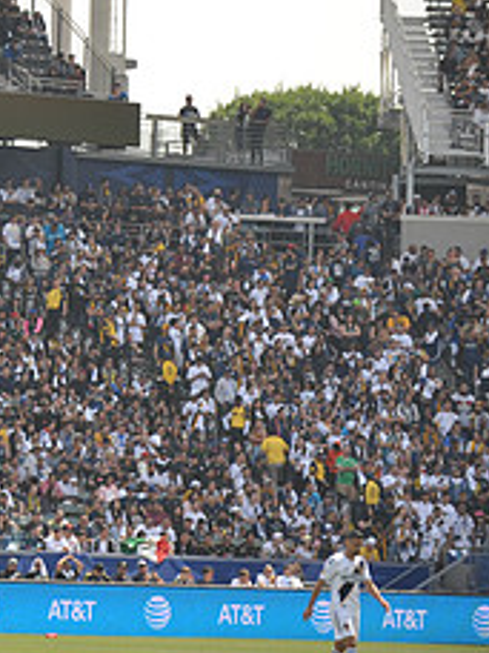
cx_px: -297
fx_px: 5745
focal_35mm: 305
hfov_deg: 4.8
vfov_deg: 6.5
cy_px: 198
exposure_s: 1/2500
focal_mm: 125
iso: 320
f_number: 3.5
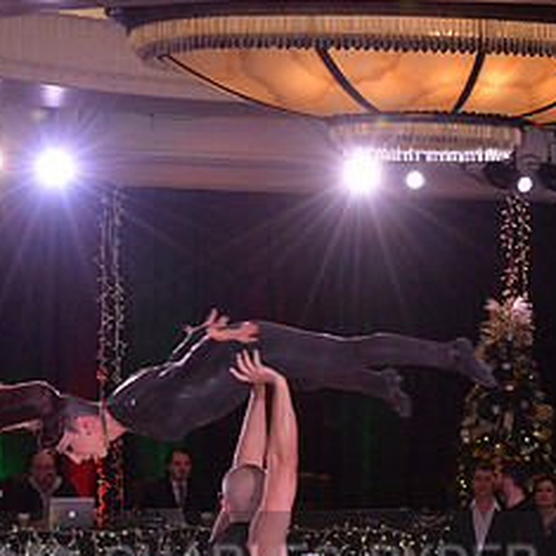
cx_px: 250
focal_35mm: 172
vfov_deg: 10.1
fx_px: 3126
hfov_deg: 10.2
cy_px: 591
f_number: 7.1
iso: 2000
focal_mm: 82
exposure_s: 1/250
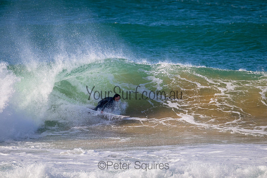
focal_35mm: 800
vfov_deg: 1.7
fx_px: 5934
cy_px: 89
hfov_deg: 2.6
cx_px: 134
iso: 1800
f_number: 11
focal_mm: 800
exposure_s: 1/2000
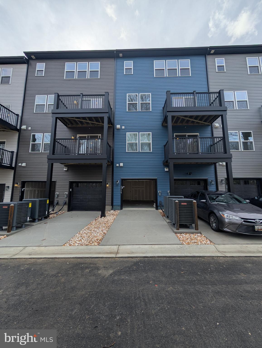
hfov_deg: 94.6
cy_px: 174
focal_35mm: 12
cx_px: 131
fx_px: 121
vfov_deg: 110.5
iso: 47
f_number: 1.7
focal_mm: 2.02
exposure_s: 1/2660
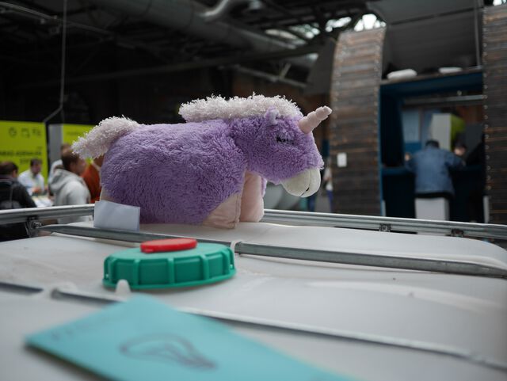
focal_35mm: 40
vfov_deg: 36.0
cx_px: 254
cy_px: 190
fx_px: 586
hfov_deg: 46.8
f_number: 1.7
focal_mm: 20
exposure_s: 1/1300
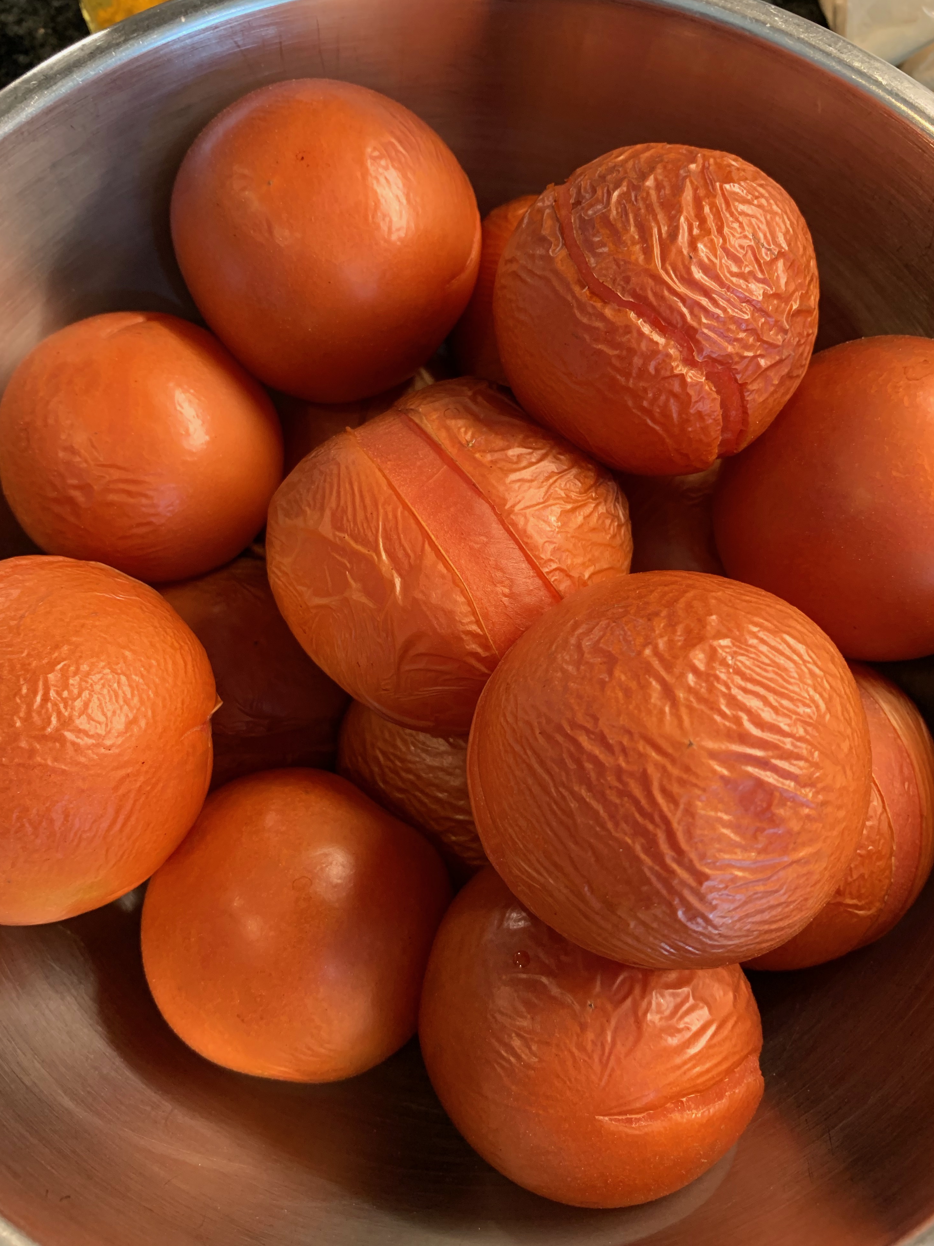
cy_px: 620
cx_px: 457
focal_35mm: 27
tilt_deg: -73.5
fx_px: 971
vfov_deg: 65.3
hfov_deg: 51.3
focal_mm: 4.25
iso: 250
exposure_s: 1/60
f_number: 1.8
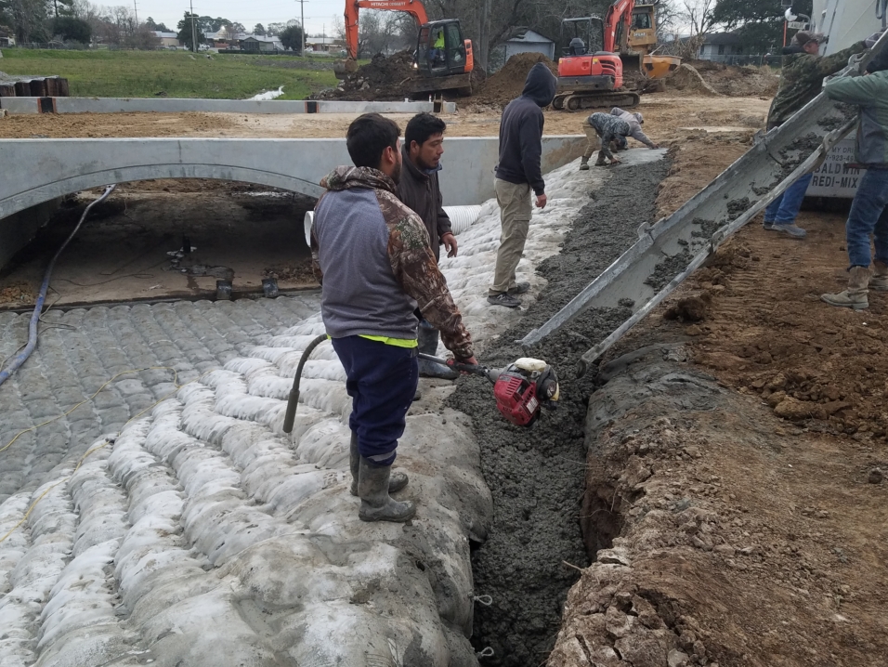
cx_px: 411
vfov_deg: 49.8
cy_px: 349
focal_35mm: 28
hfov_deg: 63.3
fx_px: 719
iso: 100
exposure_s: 1/120
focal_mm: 4.2
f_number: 1.7
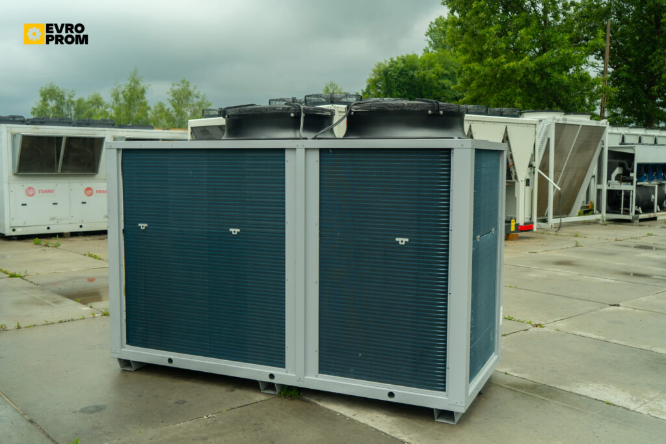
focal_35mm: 35
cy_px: 222
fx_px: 648
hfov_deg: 54.4
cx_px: 333
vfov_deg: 37.9
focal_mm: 35
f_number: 4
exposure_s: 1/50
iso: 125
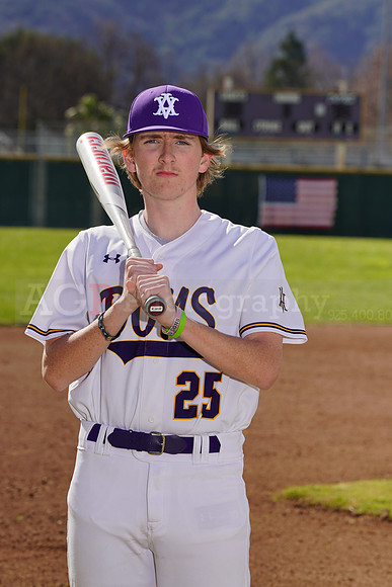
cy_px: 294
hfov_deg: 6.1
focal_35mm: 224
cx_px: 196
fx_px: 3656
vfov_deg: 9.2
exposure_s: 1/250
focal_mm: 224
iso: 100
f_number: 11
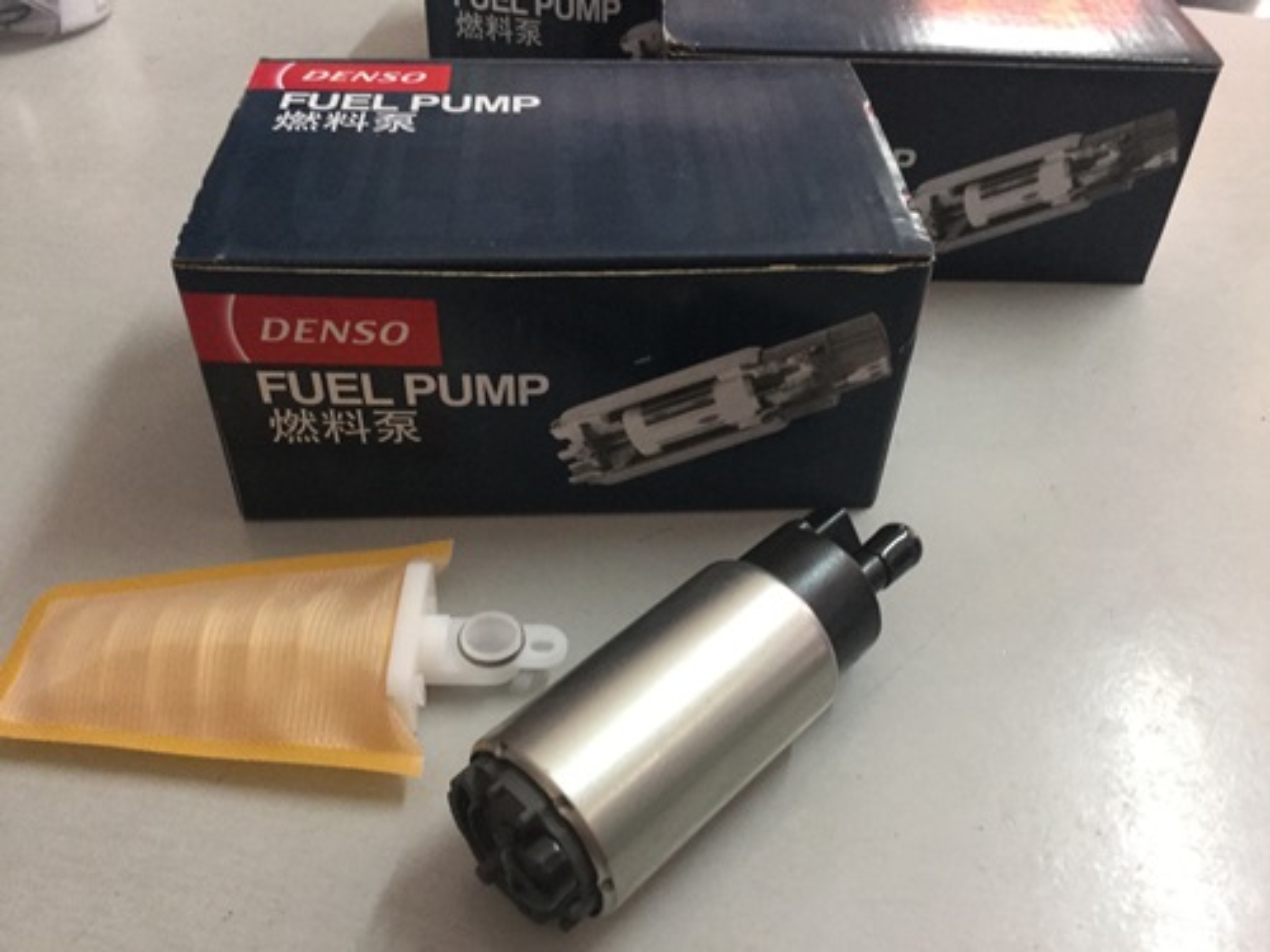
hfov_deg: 58.4
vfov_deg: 45.4
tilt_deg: -43.3
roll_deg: -4.4
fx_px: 1137
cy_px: 476
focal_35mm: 31
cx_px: 635
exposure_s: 1/20
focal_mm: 3.3
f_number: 2.4
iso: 200
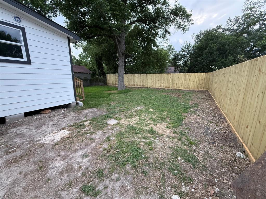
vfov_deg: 85.7
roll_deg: -1.0
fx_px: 108
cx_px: 133
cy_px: 100
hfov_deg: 102.1
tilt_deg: -10.8
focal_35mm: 14
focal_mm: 2.22
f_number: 2.2
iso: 250
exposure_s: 1/99
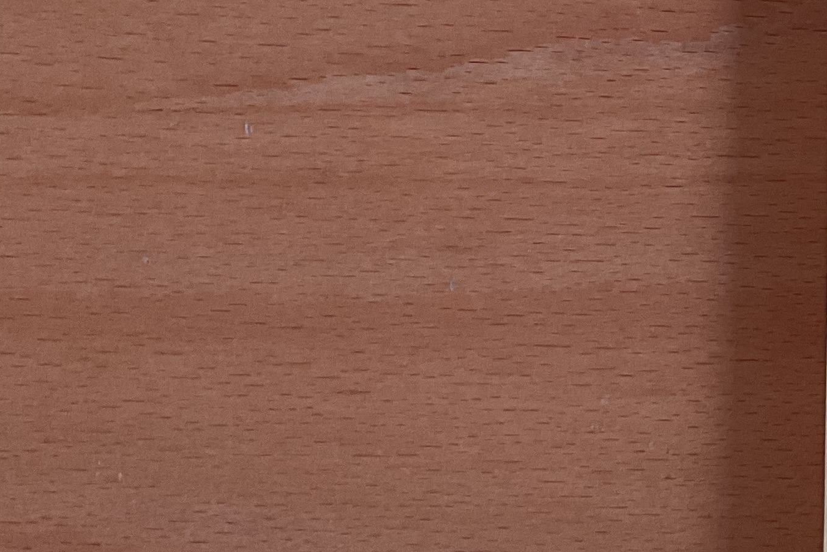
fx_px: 2068
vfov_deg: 14.9
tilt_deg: -84.0
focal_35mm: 90
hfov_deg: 19.7
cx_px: 1228
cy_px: -6
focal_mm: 3
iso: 50
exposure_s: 1/60
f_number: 1.8
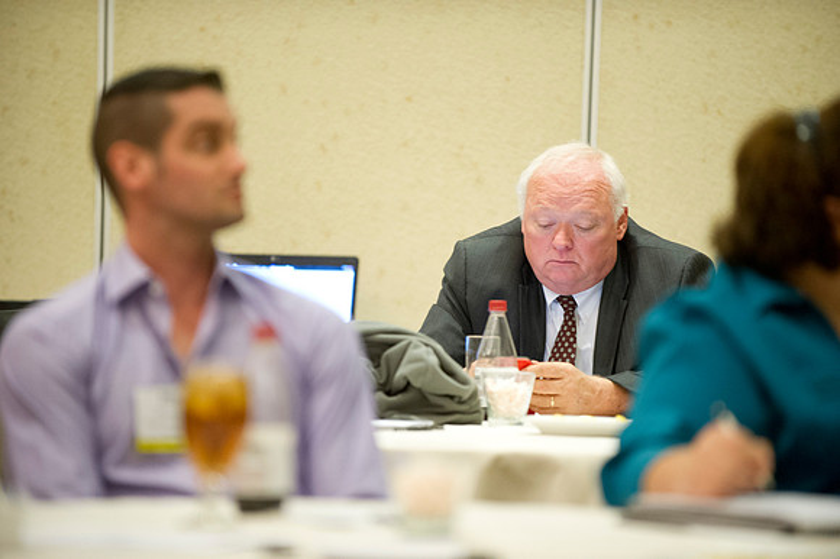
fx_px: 4664
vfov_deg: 6.9
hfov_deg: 10.3
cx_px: 420
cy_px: 280
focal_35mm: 200
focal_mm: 200
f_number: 2.8
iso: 3200
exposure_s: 1/60
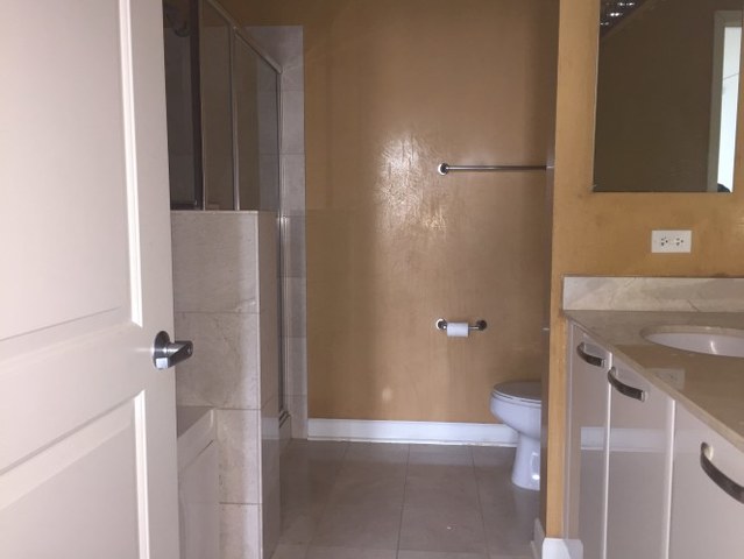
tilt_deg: -5.6
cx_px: 372
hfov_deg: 61.6
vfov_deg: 48.3
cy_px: 280
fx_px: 624
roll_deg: -1.4
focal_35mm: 29
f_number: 2.2
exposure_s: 1/16
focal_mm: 4.15
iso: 100
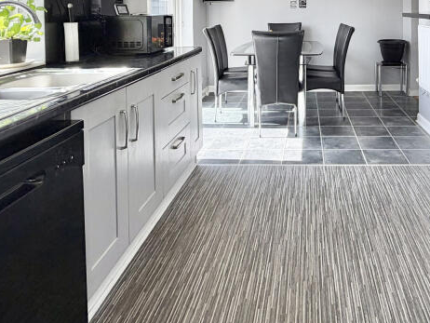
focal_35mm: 31
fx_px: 385
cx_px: 302
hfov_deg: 56.4
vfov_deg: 40.8
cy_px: 14
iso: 50
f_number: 2.2
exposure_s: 1/184
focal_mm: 2.22
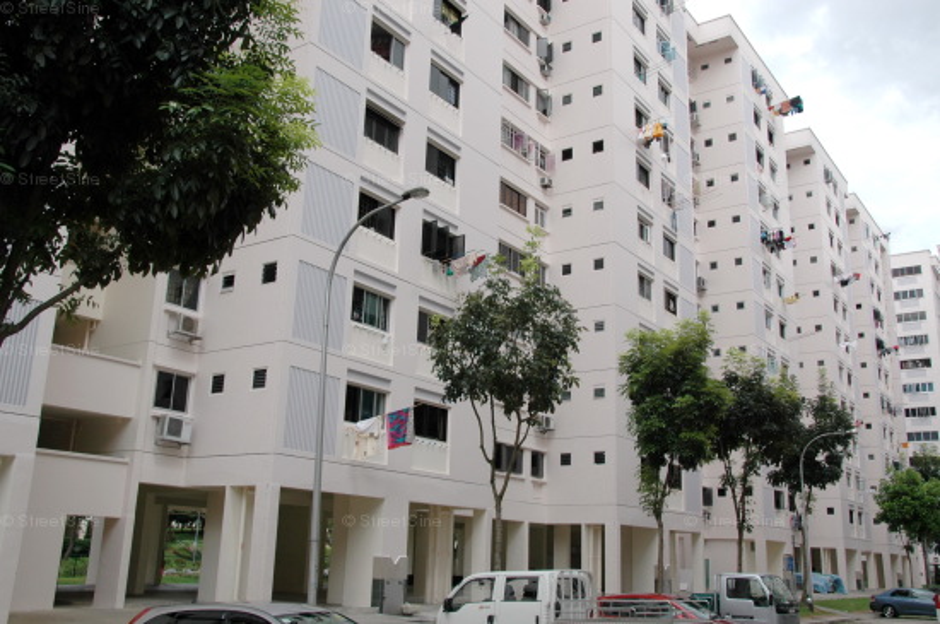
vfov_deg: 39.9
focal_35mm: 33
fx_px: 860
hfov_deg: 57.3
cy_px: 312
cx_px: 470
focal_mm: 22
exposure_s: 1/250
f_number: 8
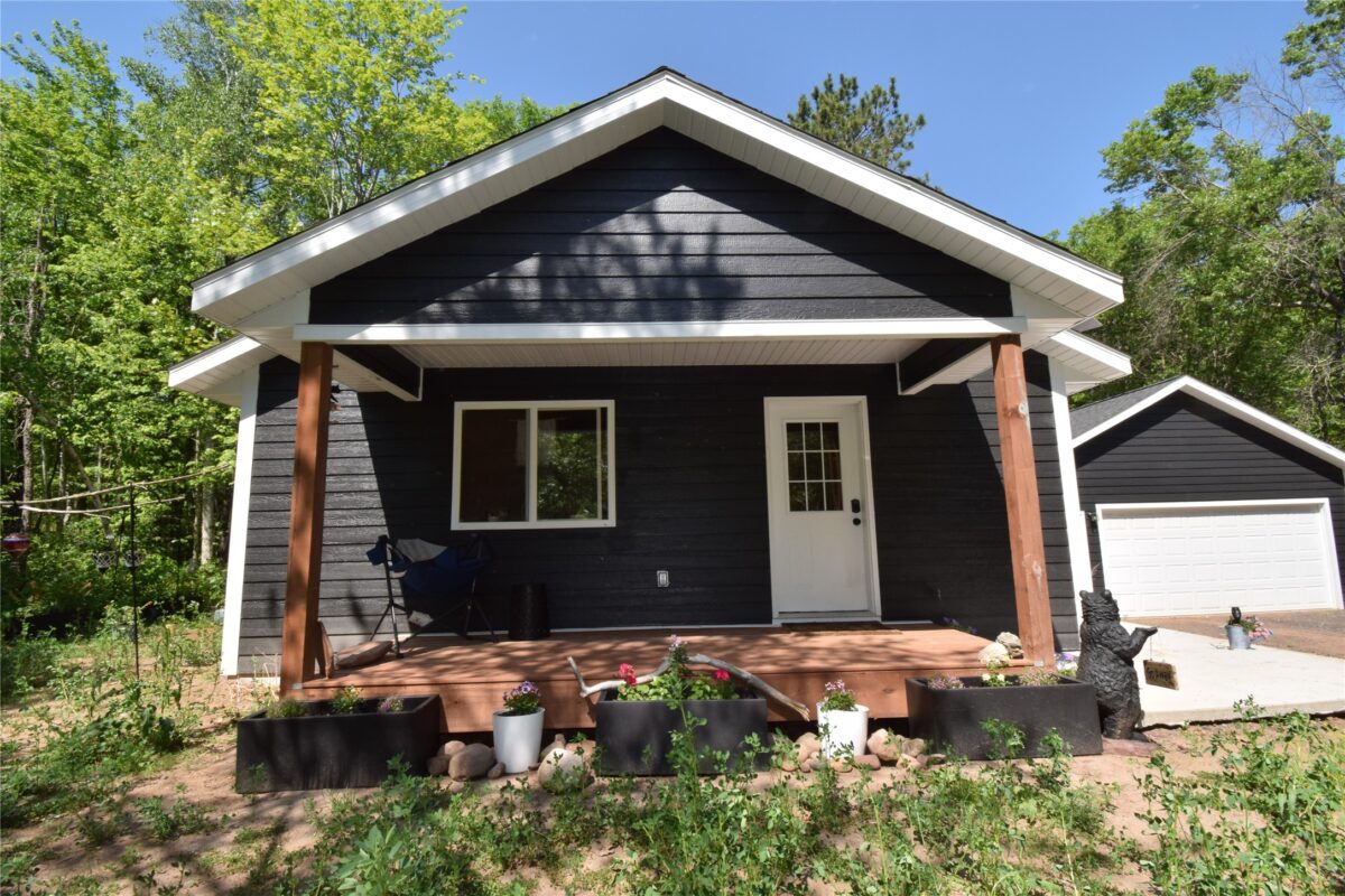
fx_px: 560
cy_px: 448
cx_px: 672
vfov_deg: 77.3
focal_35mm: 15
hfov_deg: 100.4
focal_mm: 10
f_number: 16
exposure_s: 1/200
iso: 320
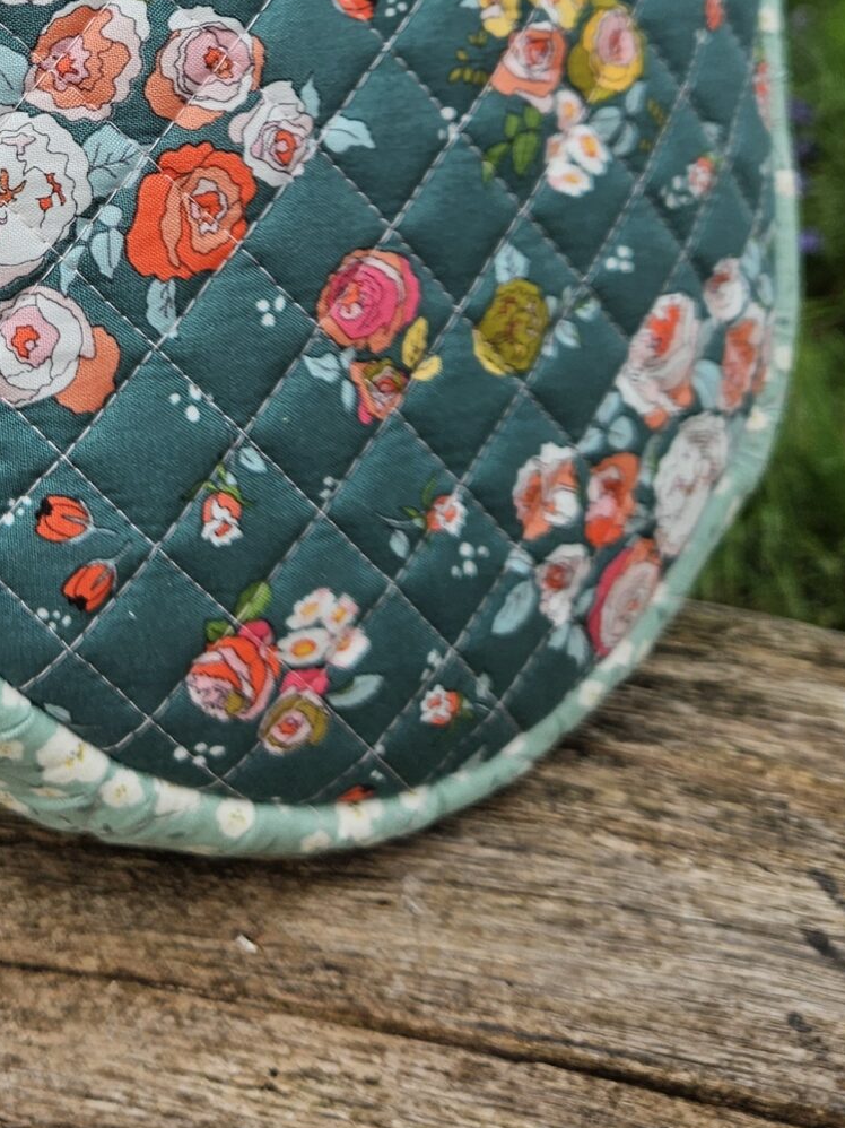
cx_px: 84
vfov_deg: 30.5
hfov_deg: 24.1
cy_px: 18
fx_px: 1921
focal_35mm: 59
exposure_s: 1/457
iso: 25
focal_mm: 5.4
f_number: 1.8
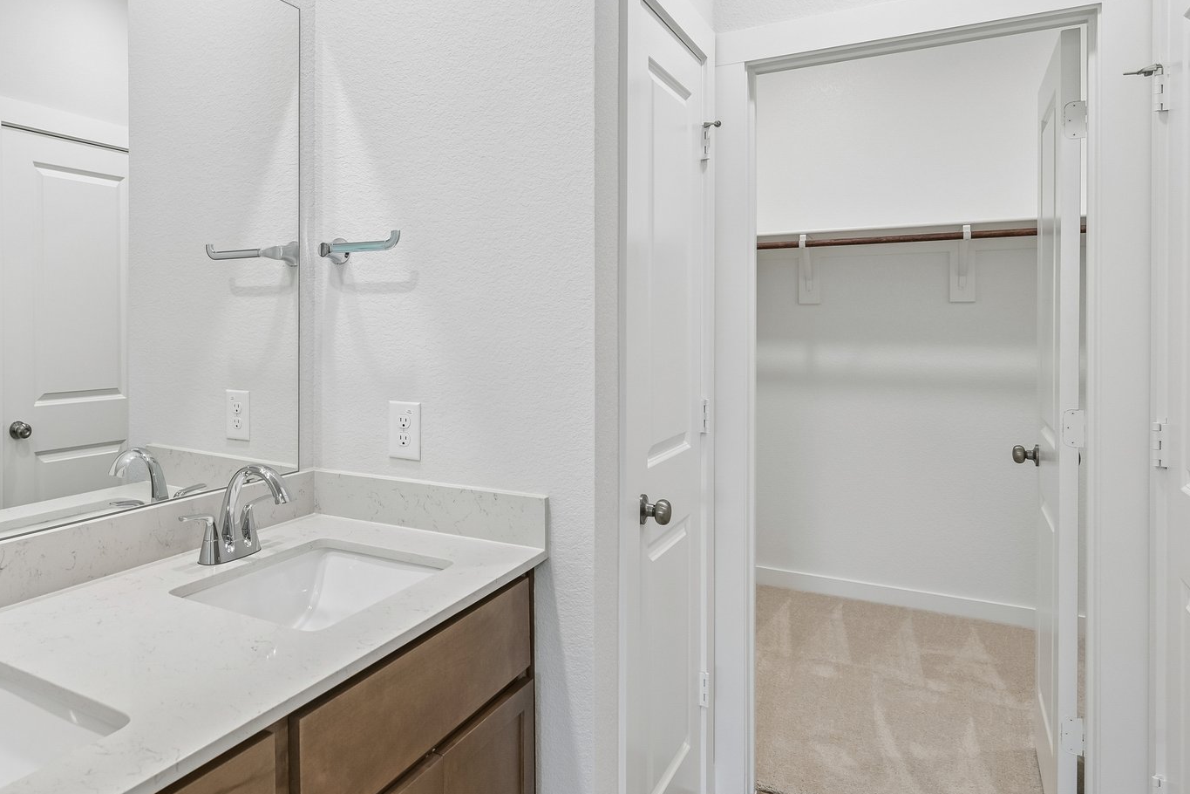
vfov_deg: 51.4
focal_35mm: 25
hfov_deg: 67.9
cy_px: 321
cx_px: 313
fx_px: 818
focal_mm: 16.5
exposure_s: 1/50
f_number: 8
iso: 400
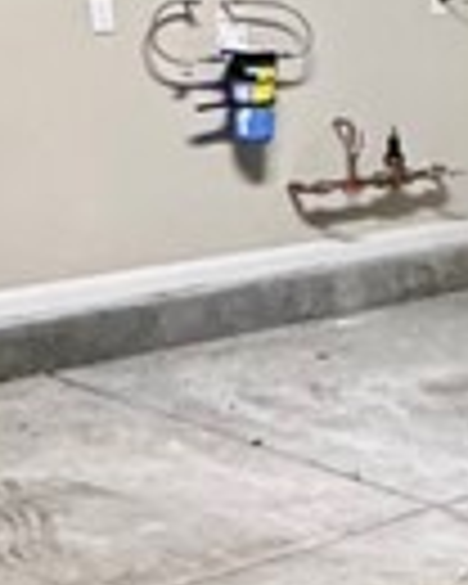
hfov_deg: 13.4
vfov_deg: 17.5
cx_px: 706
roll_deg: -1.1
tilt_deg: -20.9
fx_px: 1870
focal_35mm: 108
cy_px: 554
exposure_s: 1/30
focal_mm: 2.22
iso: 500
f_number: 2.2
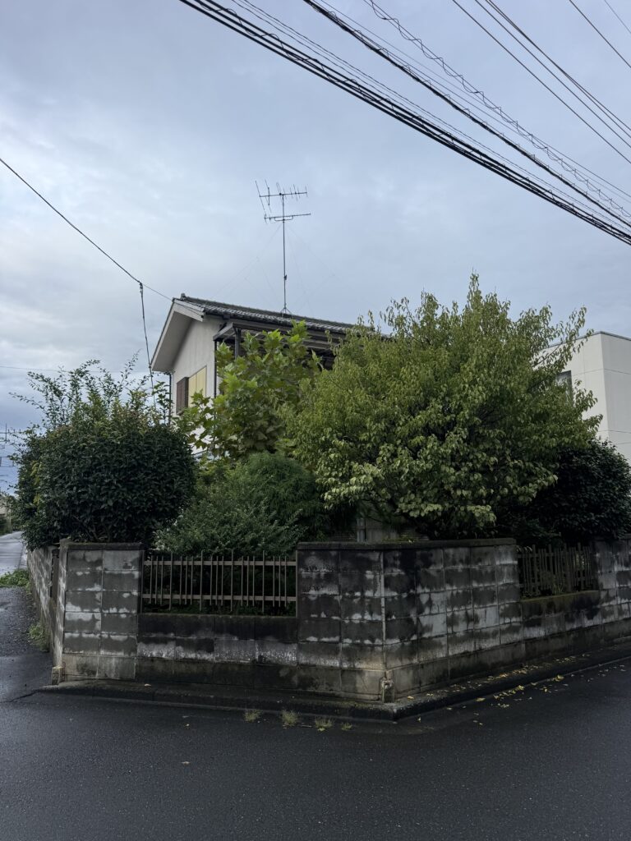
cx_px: 316
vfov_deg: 71.6
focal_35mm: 24
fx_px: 583
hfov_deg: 56.8
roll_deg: -0.2
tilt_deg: +9.4
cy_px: 420
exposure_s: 1/1437
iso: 80
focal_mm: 6.76
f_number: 1.78
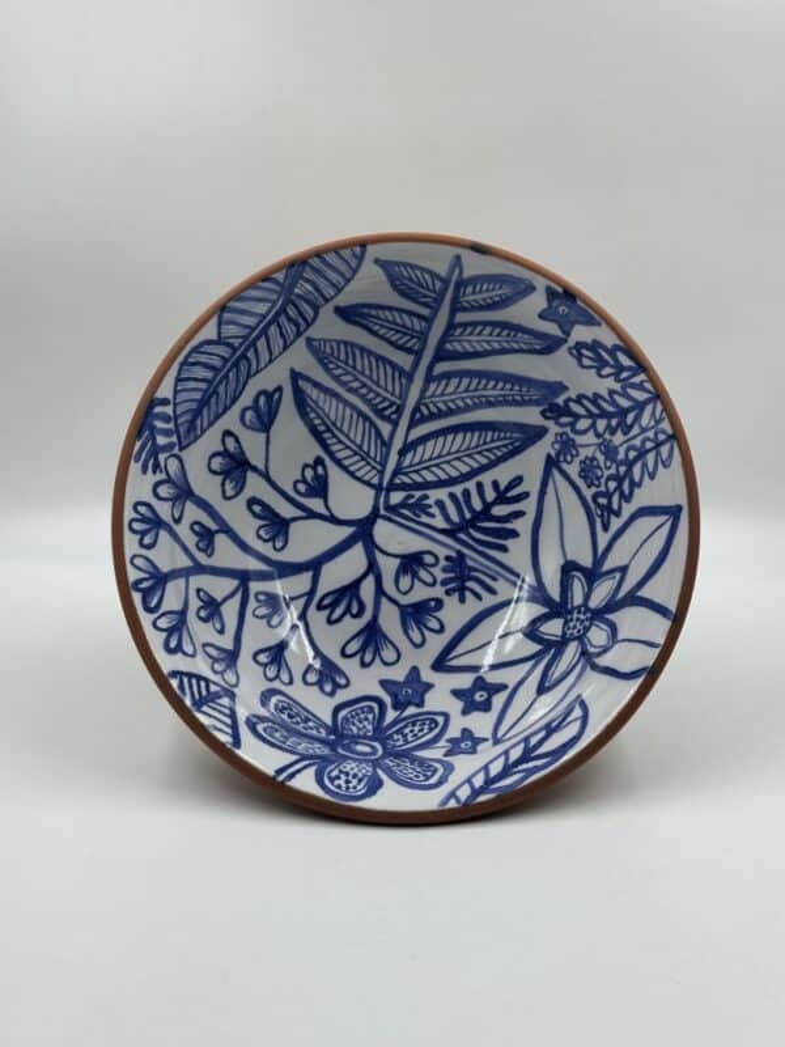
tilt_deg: -20.1
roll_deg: -1.1
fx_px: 1451
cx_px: 392
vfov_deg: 39.7
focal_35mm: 48
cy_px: 524
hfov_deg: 30.3
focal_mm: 6.86
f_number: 1.78
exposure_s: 1/345
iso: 64
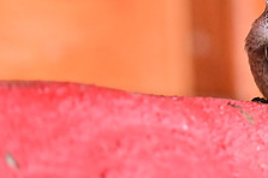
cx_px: 308
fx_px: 8705
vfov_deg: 1.2
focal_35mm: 1171
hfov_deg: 1.8
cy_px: 38
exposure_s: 1/1600
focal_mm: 450
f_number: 6
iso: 5000
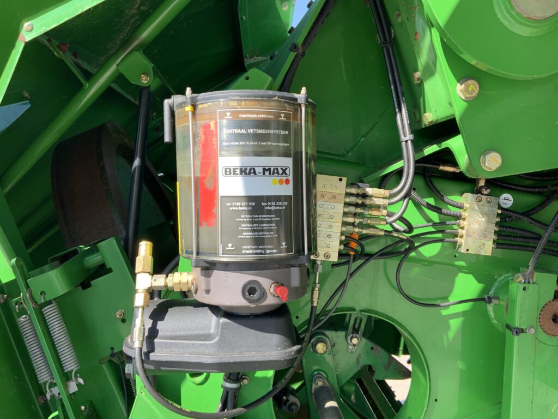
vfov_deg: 48.2
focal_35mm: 29
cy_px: 210
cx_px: 279
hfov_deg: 61.7
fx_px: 467
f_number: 1.8
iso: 16
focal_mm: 3
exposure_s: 1/175
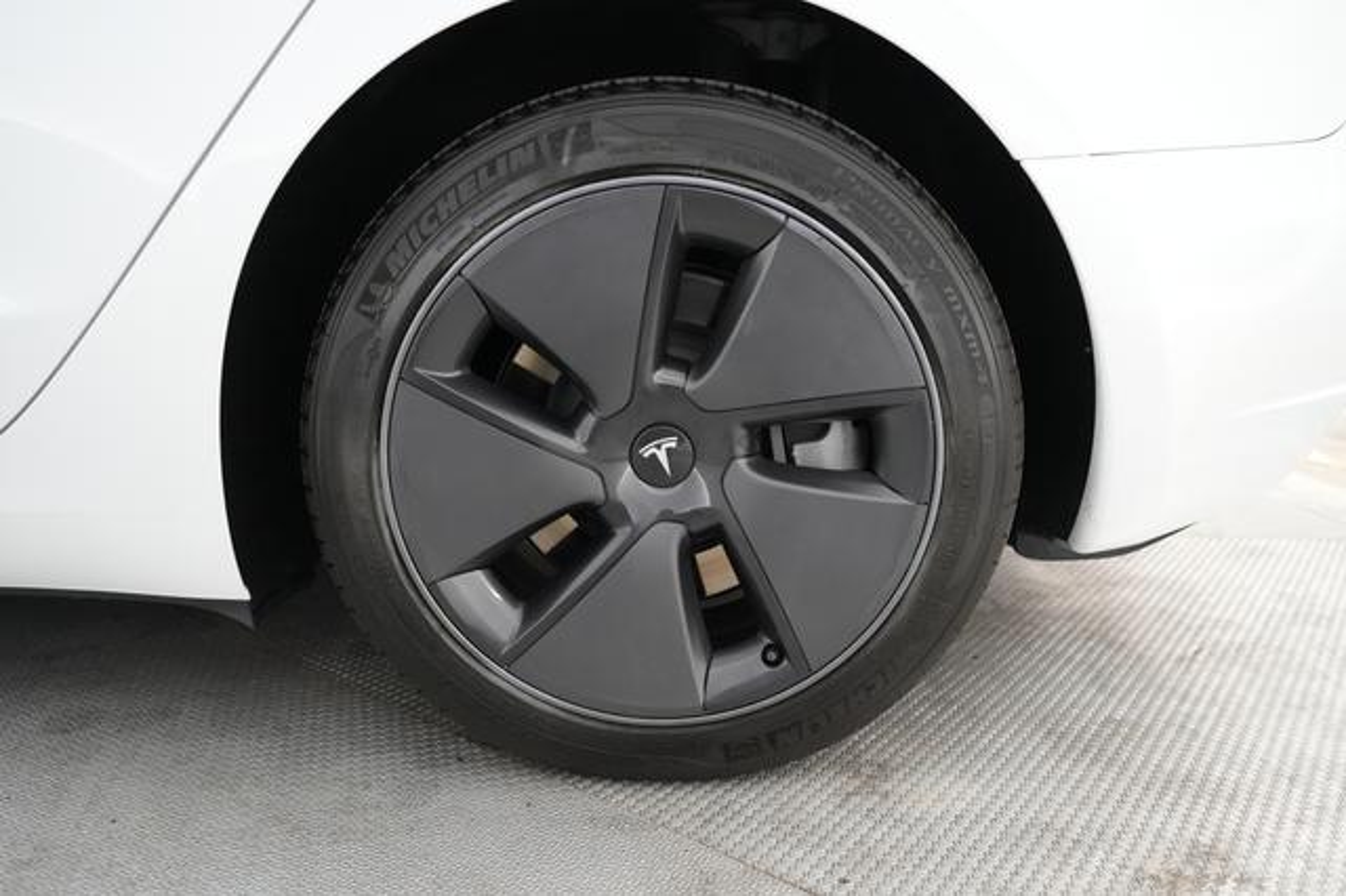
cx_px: 673
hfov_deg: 69.4
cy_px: 448
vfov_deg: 49.5
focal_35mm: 26
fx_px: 972
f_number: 2.8
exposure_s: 1/160
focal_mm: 26
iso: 5000
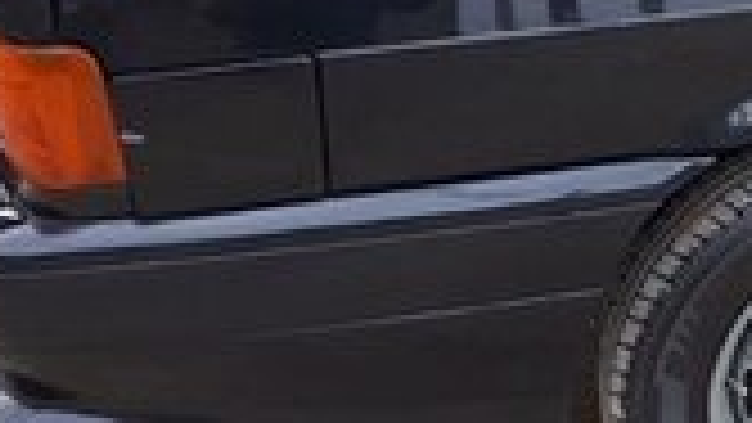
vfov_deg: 10.3
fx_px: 2313
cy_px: -115
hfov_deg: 16.1
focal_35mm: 116
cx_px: 1274
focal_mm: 3.6
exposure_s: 1/33
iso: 50
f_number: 1.9
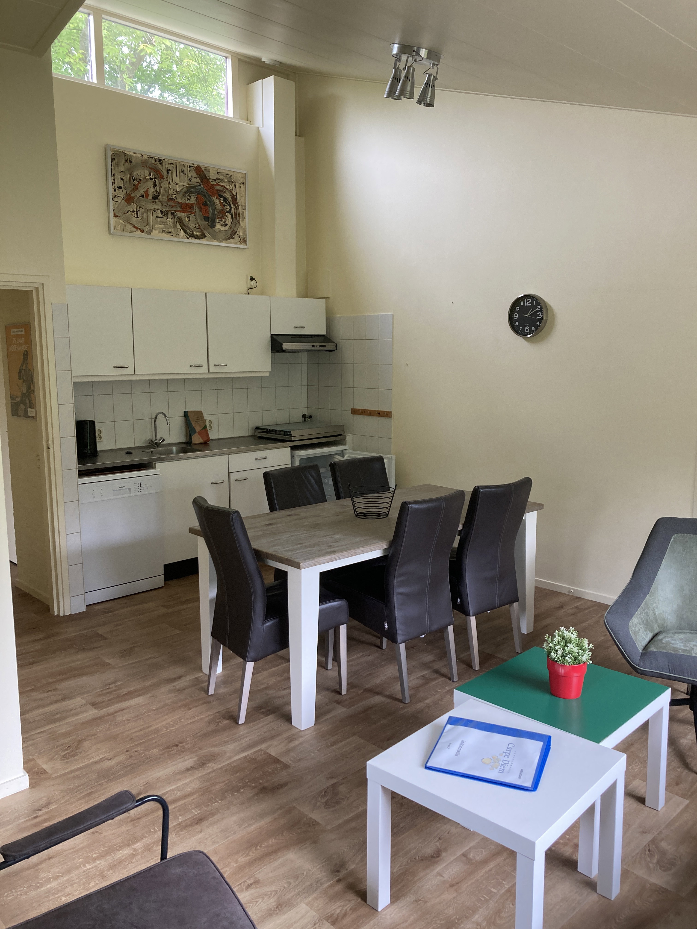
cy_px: 464
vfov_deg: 63.4
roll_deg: +0.2
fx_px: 752
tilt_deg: -7.8
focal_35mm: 28
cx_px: 348
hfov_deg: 49.7
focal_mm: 3.99
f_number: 1.8
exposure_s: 1/73
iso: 80
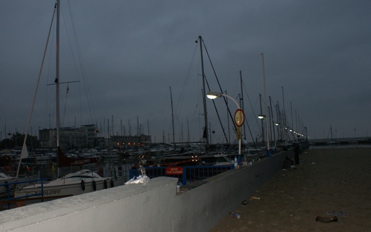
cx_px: 172
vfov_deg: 37.3
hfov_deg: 56.6
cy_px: 116
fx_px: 344
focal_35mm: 34
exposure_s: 1/60
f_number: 5.6
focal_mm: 20
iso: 400
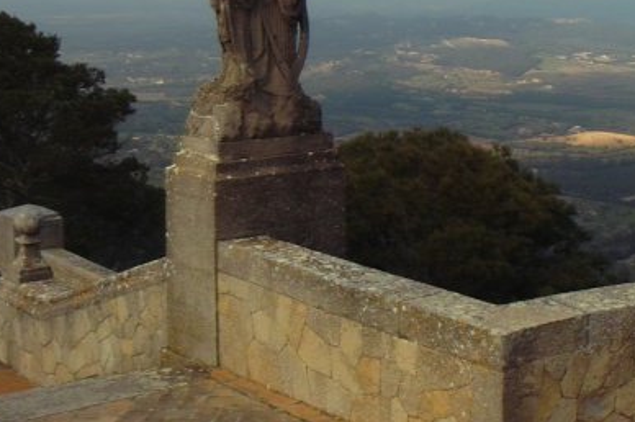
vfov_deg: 19.6
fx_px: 1198
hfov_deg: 28.6
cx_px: 566
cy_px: 50
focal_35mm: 68
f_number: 11
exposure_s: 1/320
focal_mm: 18
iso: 200
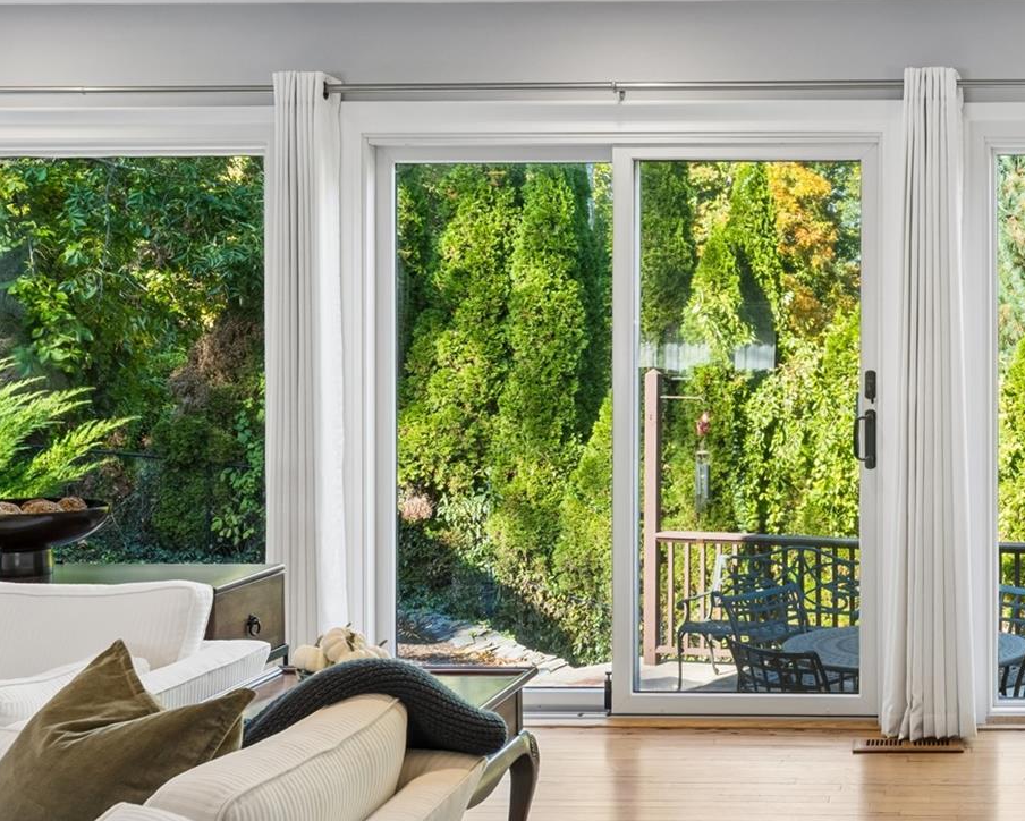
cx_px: 922
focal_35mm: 51
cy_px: 325
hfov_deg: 34.6
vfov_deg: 29.6
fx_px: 1548
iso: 400
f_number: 13
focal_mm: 24
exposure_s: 1/15
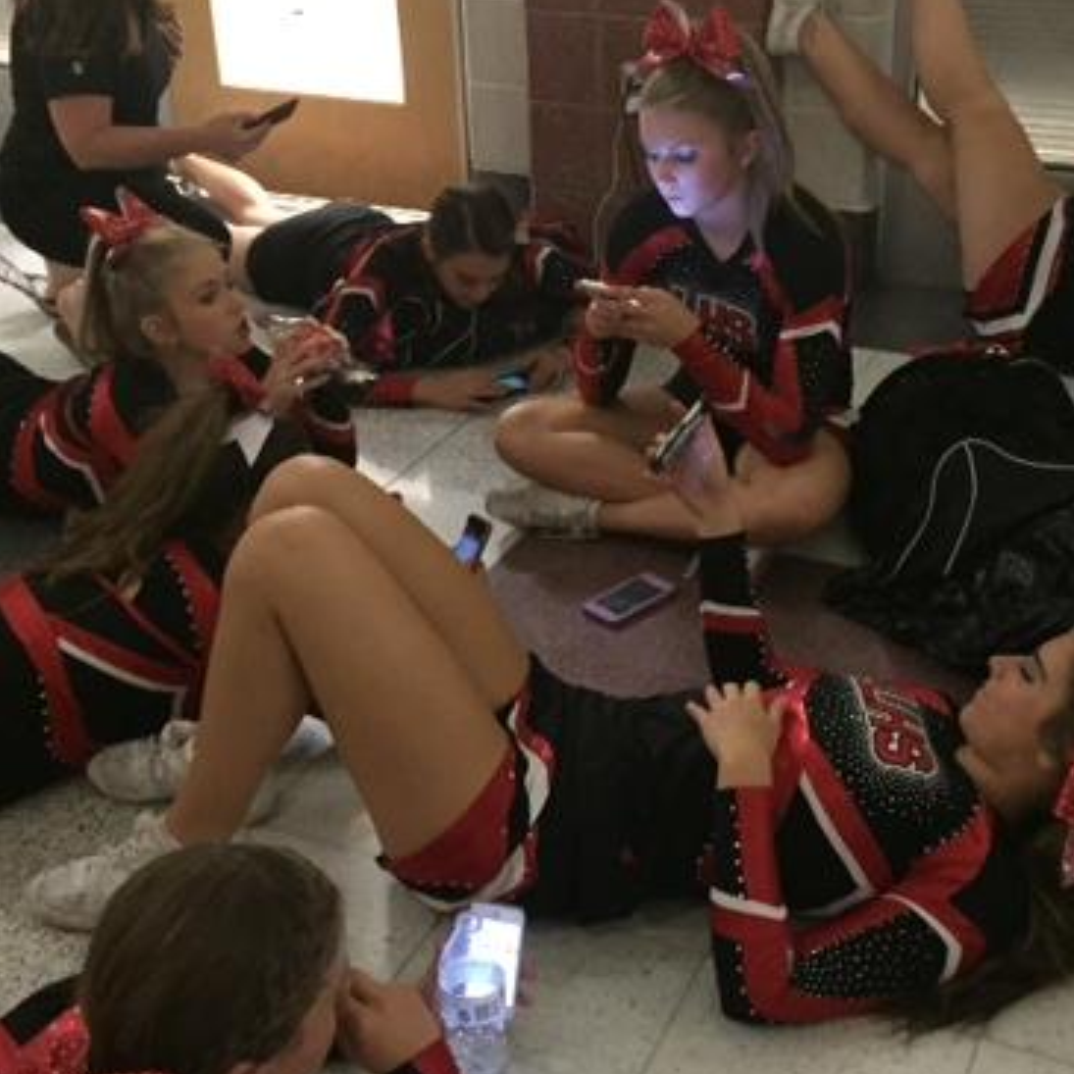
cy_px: 480
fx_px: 1580
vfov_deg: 37.5
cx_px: 609
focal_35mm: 45
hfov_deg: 37.5
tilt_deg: -27.0
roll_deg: +0.2
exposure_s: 1/15
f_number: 2.2
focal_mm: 4.15
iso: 400
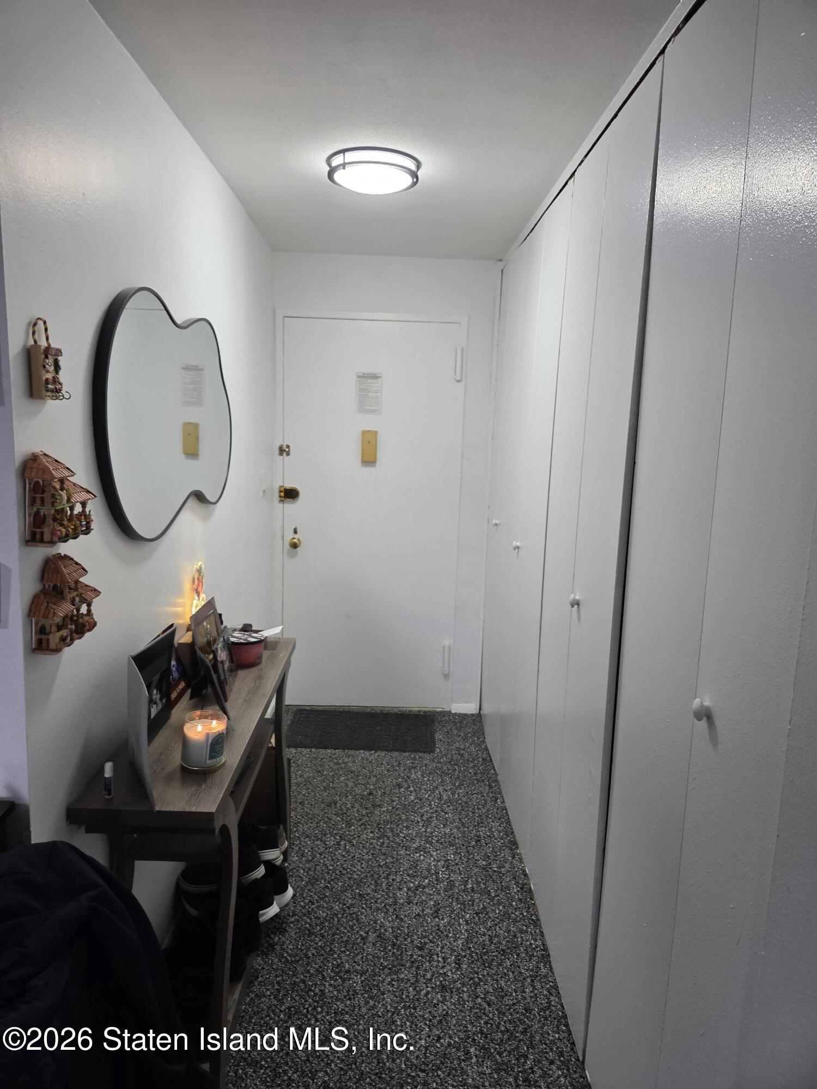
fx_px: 724
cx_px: 408
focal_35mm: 23
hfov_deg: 58.9
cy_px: 544
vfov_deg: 73.9
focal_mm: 5.4
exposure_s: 1/120
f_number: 1.8
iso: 200
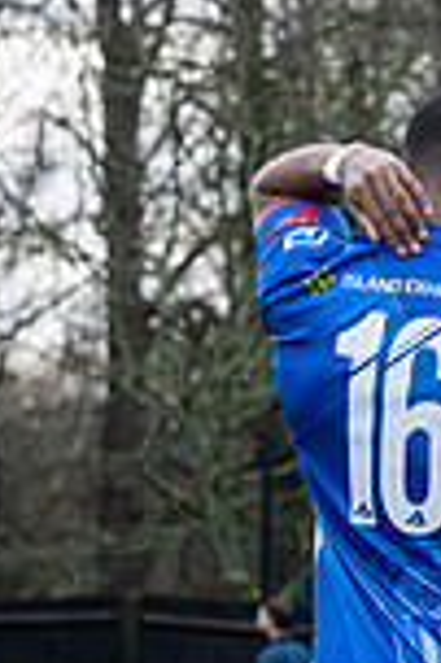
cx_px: 1233
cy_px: 798
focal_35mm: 361
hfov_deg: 3.7
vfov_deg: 5.7
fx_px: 6648
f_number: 5
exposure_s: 1/250
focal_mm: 81
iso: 250
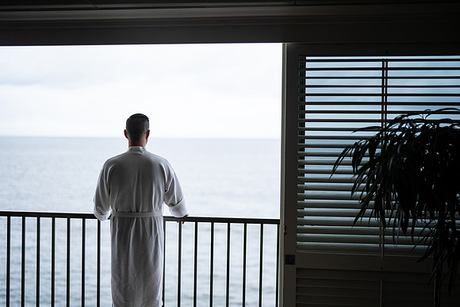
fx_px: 639
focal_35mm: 50
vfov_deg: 27.0
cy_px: 154
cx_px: 230
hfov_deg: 39.6
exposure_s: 1/5000
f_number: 1.4
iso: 200
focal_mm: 50
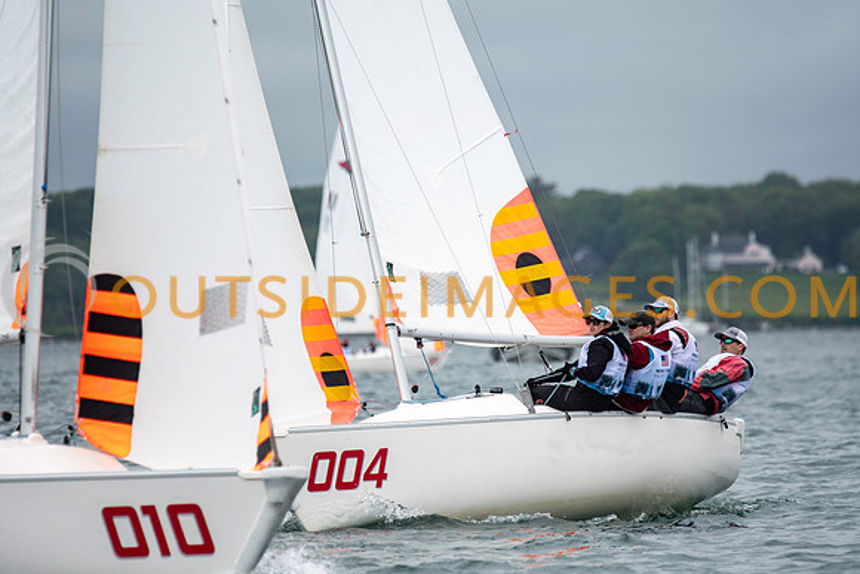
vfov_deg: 3.1
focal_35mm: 450
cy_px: 287
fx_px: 10752
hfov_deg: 4.6
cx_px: 430
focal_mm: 300
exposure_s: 1/2500
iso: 250
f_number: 4
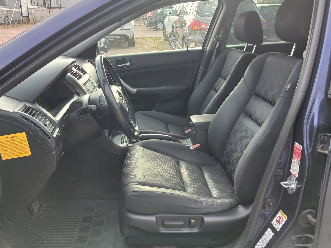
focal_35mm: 31
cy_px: 117
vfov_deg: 45.4
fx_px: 296
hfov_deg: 58.3
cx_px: 161
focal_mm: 3.98
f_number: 1.8
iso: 25
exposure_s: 1/50
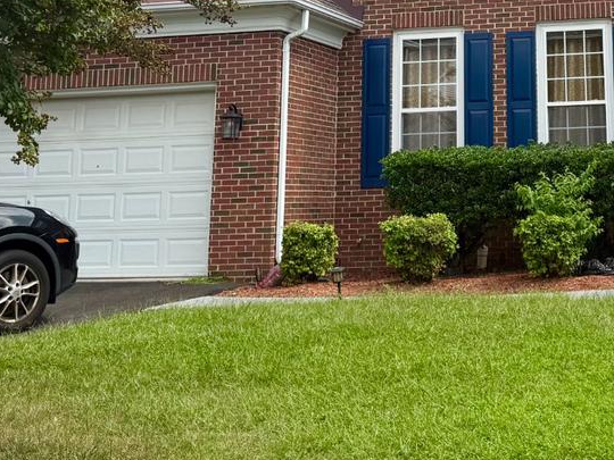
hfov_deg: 29.2
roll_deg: +1.0
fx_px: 1135
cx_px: 541
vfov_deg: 21.7
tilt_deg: +11.9
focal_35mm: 64
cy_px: -50
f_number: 1.78
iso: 80
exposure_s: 1/4673
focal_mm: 6.76
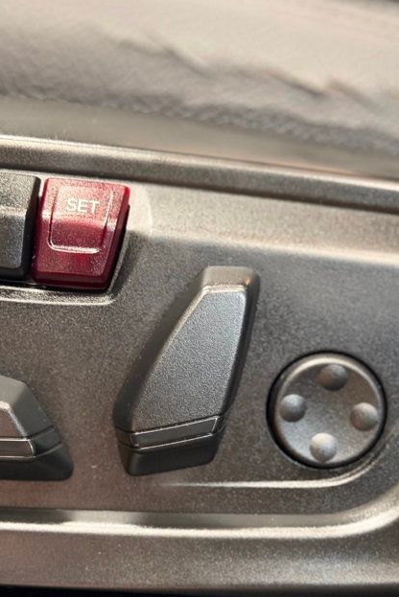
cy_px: 356
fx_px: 1362
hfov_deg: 16.7
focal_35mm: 82
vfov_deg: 24.7
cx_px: 154
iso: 500
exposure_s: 1/30
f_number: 1.78
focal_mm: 6.76
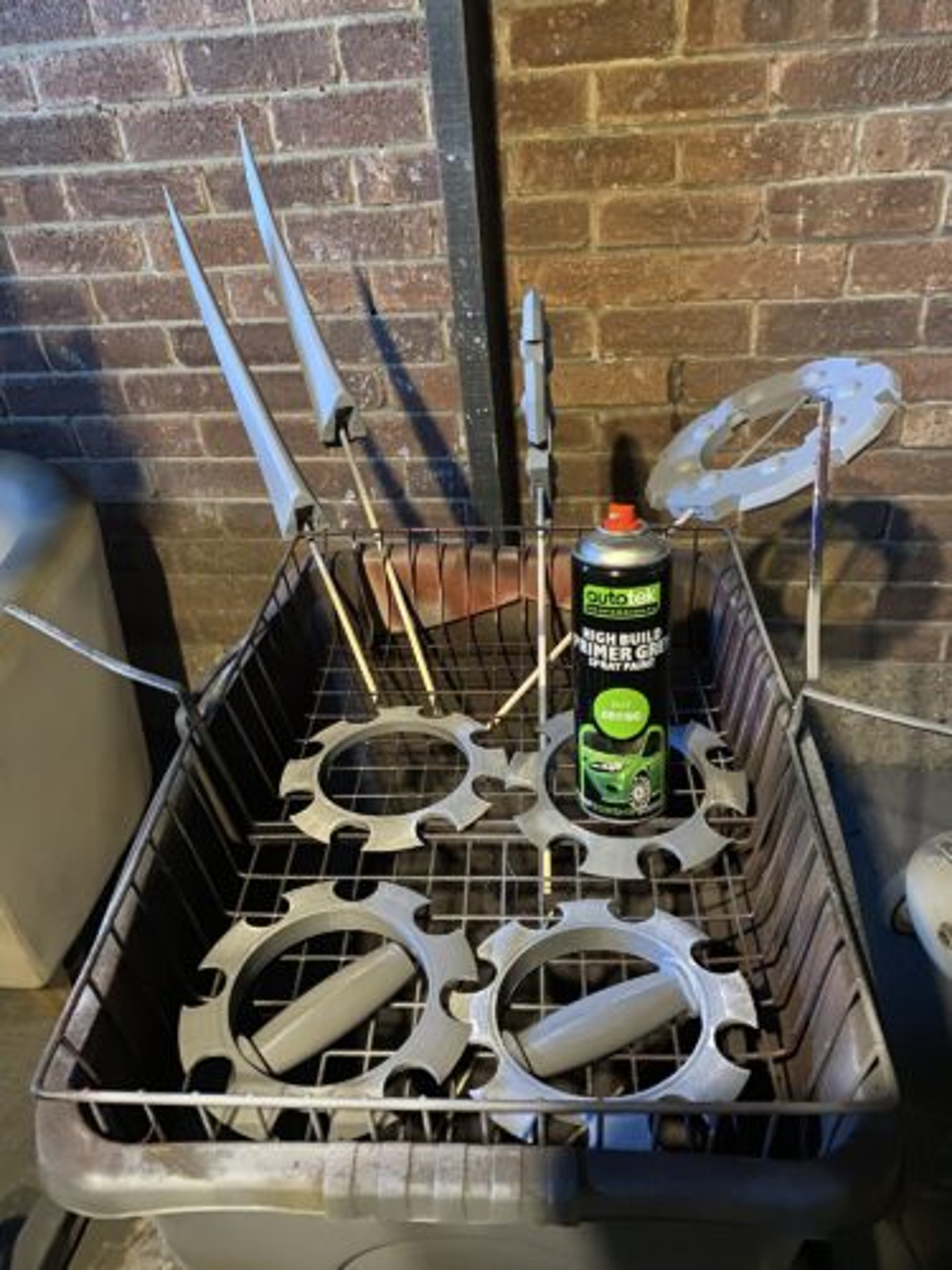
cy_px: 635
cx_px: 476
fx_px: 953
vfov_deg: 67.3
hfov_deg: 53.1
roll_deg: +6.2
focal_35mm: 26
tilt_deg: -33.9
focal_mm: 4.25
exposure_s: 1/8
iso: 500
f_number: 1.8
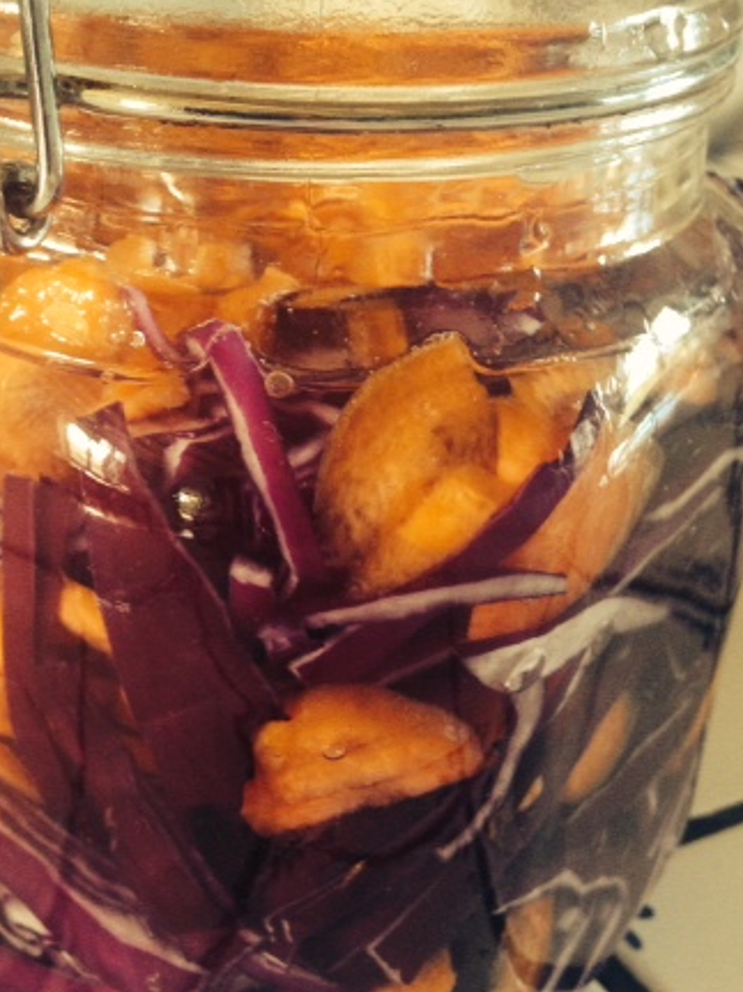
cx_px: 244
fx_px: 1403
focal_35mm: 49
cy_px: 435
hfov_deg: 29.4
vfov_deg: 38.9
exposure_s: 1/20
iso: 160
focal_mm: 4.12
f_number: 2.4
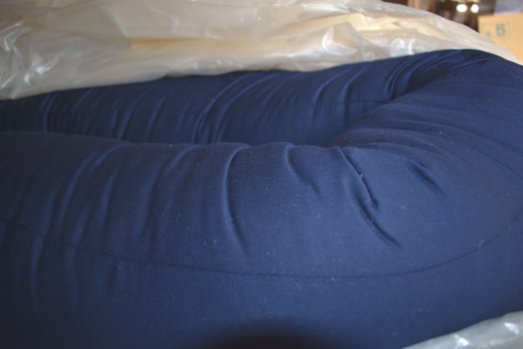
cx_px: 262
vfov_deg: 43.6
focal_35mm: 30
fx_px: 436
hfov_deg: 61.9
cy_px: 174
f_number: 3.8
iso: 250
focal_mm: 20
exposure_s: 1/125
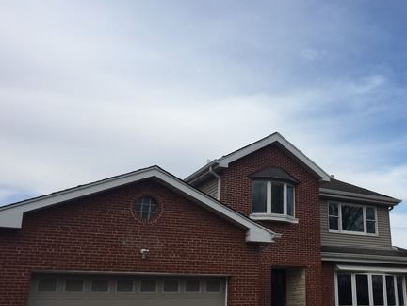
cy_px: 142
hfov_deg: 42.6
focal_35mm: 43
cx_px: 301
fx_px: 506
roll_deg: +1.1
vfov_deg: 33.6
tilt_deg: +19.2
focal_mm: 4.15
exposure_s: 1/1799
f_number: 2.2
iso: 32
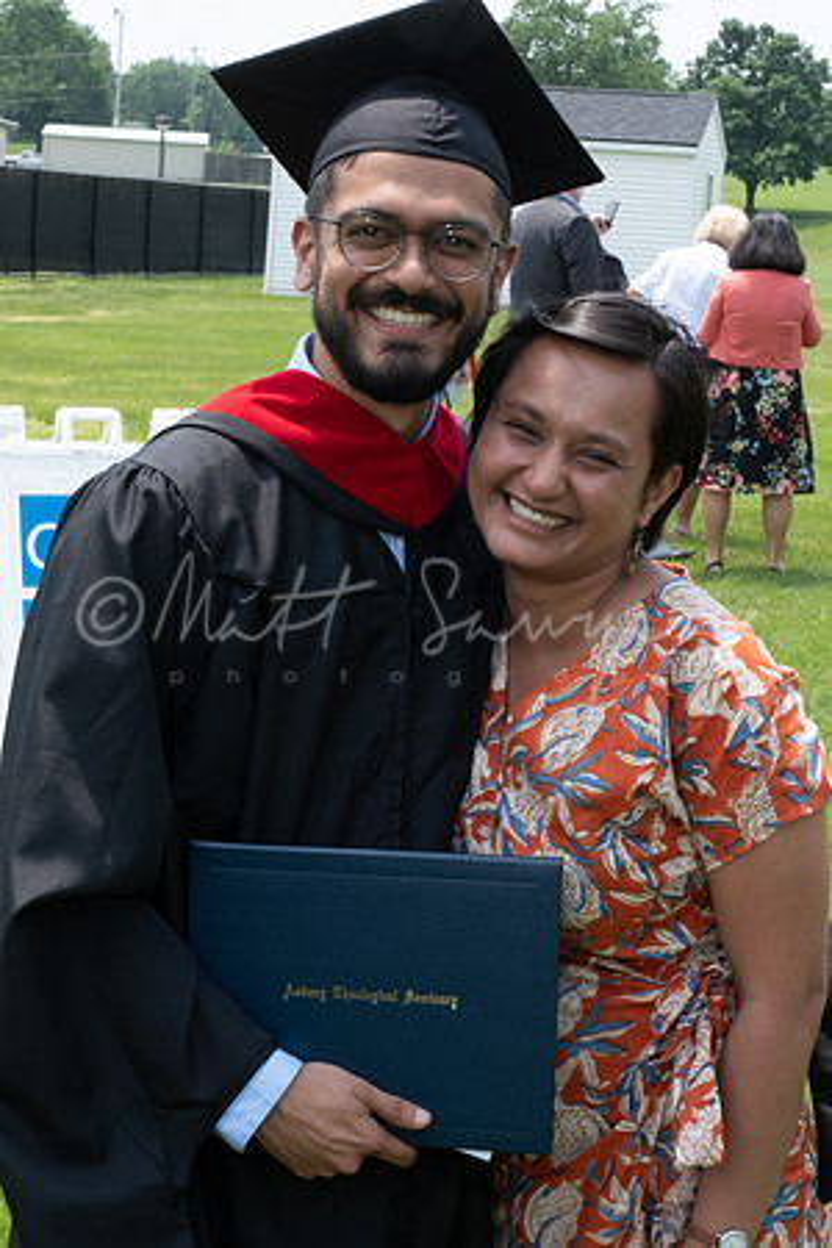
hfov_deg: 17.2
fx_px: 2756
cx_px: 325
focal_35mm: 80
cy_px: 624
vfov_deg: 25.5
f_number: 20
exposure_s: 1/40
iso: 200
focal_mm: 35.3
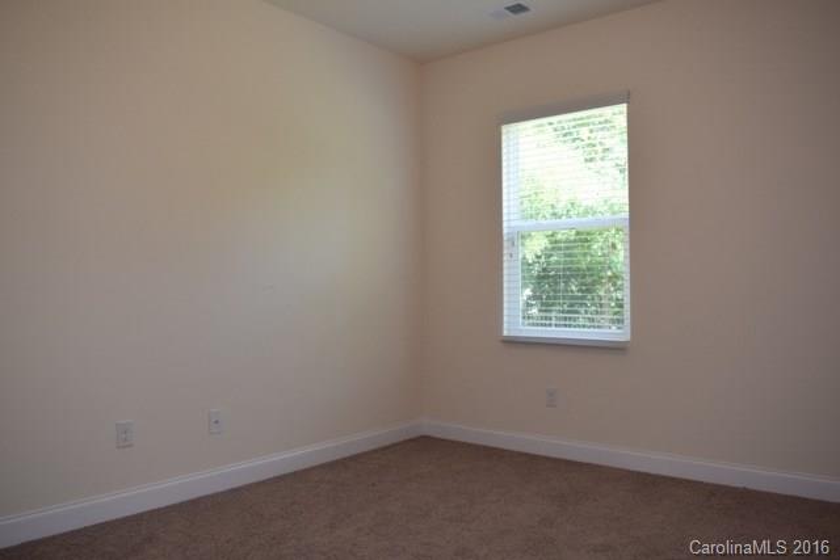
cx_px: 420
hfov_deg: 67.4
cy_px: 280
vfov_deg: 48.0
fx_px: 630
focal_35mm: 27
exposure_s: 1/125
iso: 800
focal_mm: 18
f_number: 5.6
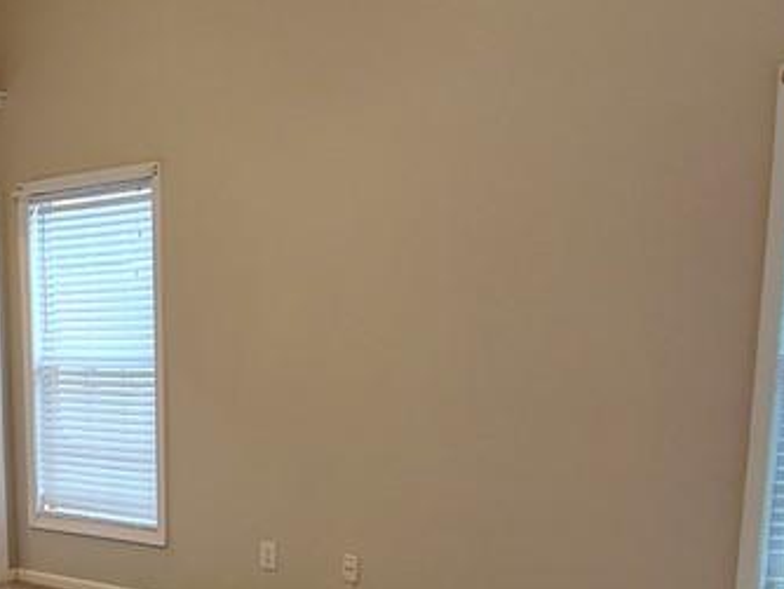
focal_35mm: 49
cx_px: 26
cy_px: 519
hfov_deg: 35.7
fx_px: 1111
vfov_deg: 28.7
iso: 367
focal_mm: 2.13
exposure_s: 1/30
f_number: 2.2
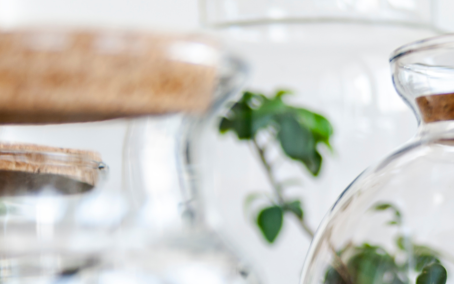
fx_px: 1708
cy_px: 394
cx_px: 513
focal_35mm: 138
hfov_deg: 14.7
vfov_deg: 9.3
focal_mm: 50
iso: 250
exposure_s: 1/50
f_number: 3.2
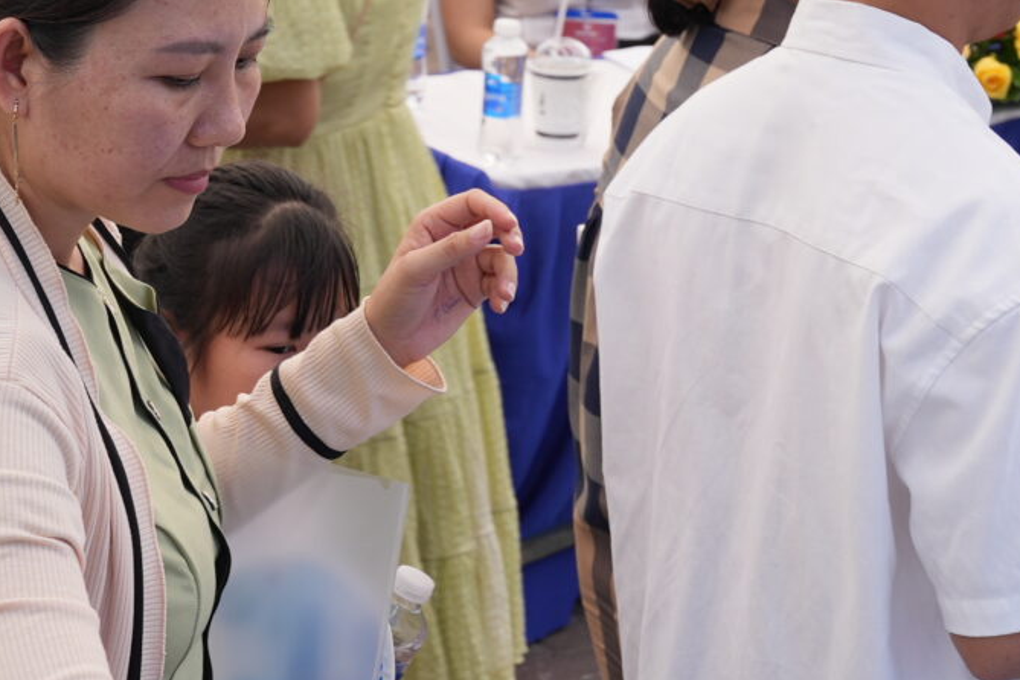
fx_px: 3796
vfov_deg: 10.2
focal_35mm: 134
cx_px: 531
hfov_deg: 15.3
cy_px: 374
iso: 100
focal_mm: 35
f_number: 5.6
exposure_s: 1/160
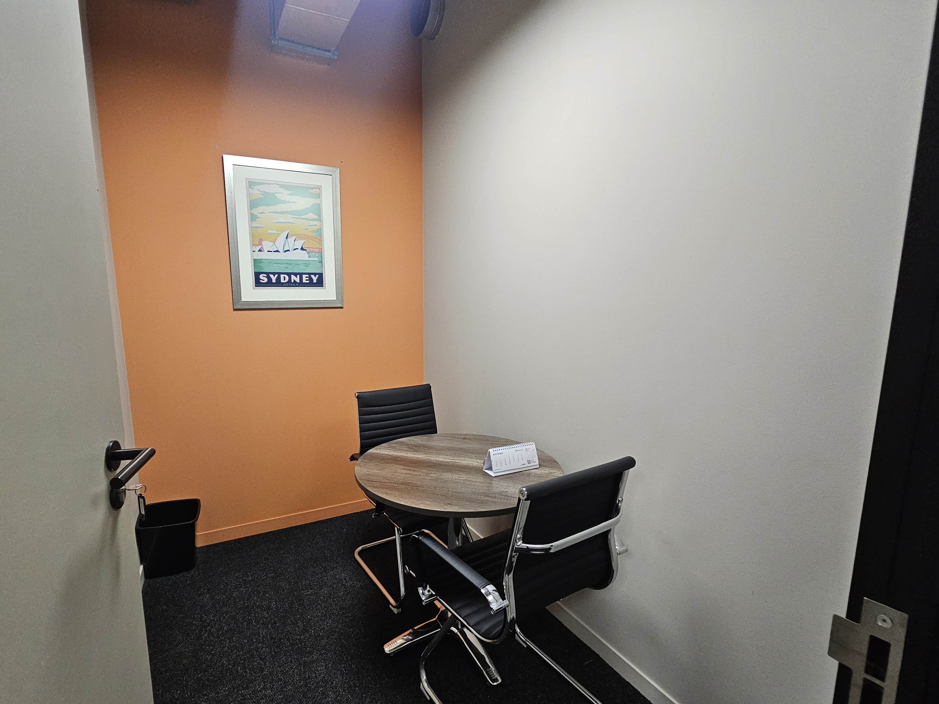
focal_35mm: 15
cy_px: 362
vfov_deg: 81.7
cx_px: 417
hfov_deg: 97.8
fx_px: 407
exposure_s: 1/100
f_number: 2.2
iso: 400
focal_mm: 2.2
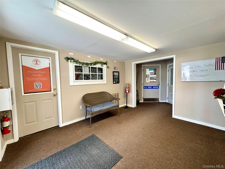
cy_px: 84
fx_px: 91
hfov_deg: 102.1
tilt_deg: -4.3
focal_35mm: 14
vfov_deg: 85.7
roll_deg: +2.3
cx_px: 112
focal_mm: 2.22
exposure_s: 1/60
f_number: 2.2
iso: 160
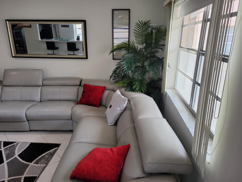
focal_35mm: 26
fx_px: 182
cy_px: 91
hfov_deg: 67.3
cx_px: 121
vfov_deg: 53.1
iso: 64
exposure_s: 1/119
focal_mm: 5.4
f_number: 1.8
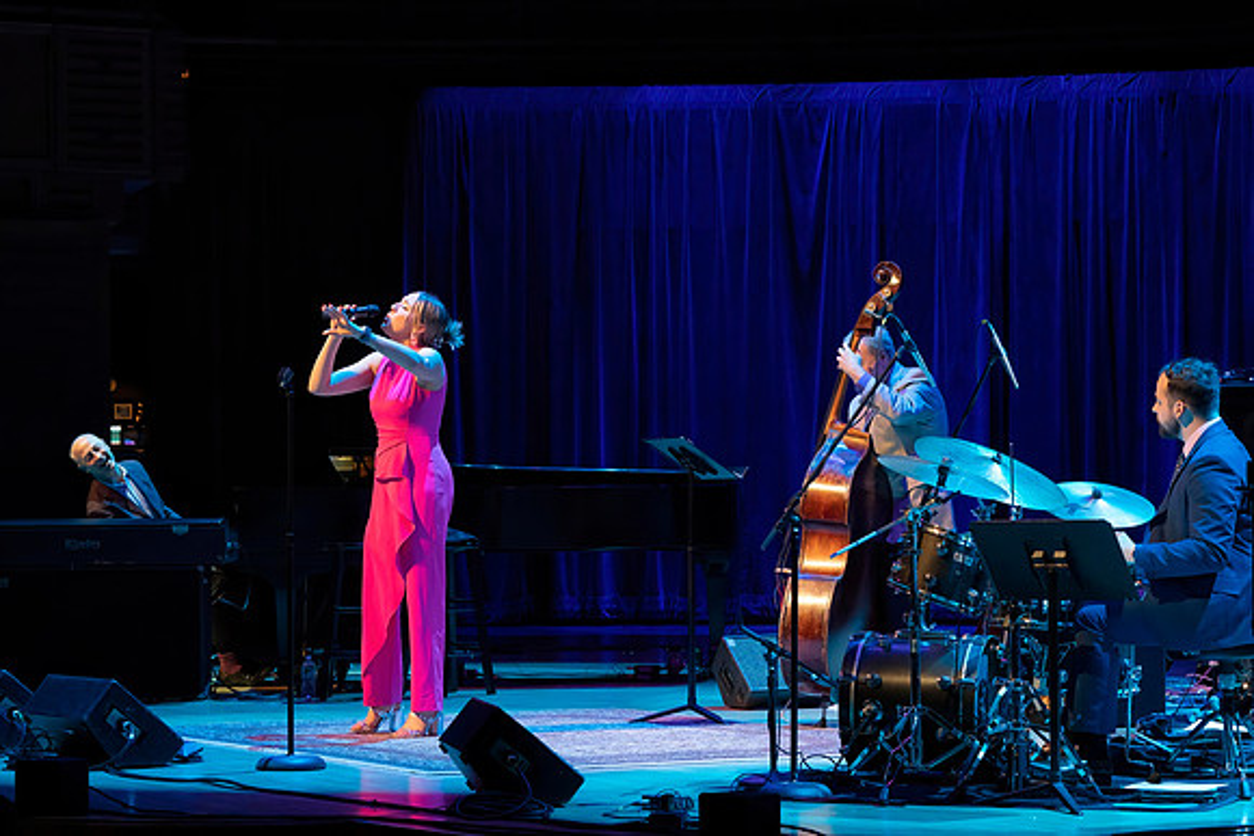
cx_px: 610
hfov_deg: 18.9
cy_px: 409
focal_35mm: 108
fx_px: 3765
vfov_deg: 12.7
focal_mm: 100
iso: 5000
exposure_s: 1/250
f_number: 7.1
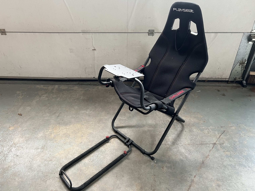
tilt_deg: -35.2
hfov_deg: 67.3
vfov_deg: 53.1
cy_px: 96
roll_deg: +0.8
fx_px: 192
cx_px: 128
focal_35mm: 26
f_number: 1.5
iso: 100
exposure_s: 1/50
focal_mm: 5.7
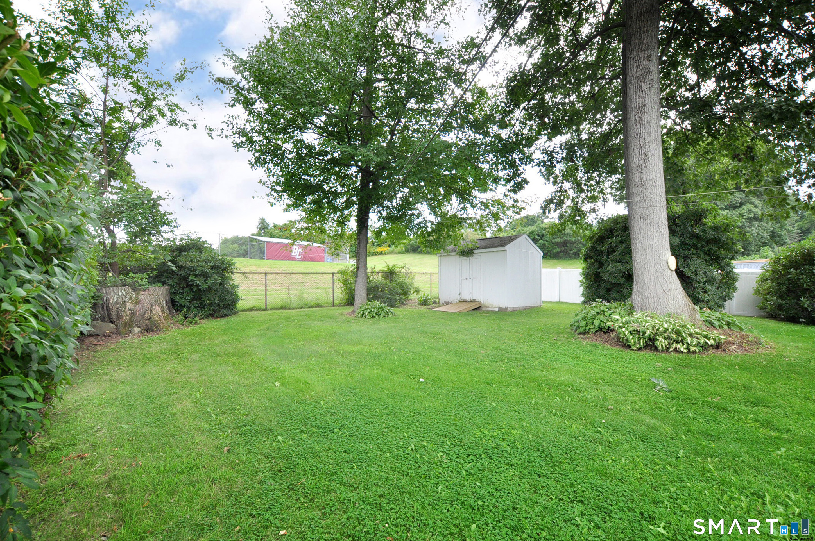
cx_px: 408
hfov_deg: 100.5
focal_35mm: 15
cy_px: 270
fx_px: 339
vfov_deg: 77.2
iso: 500
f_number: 8
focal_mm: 10
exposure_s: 1/200
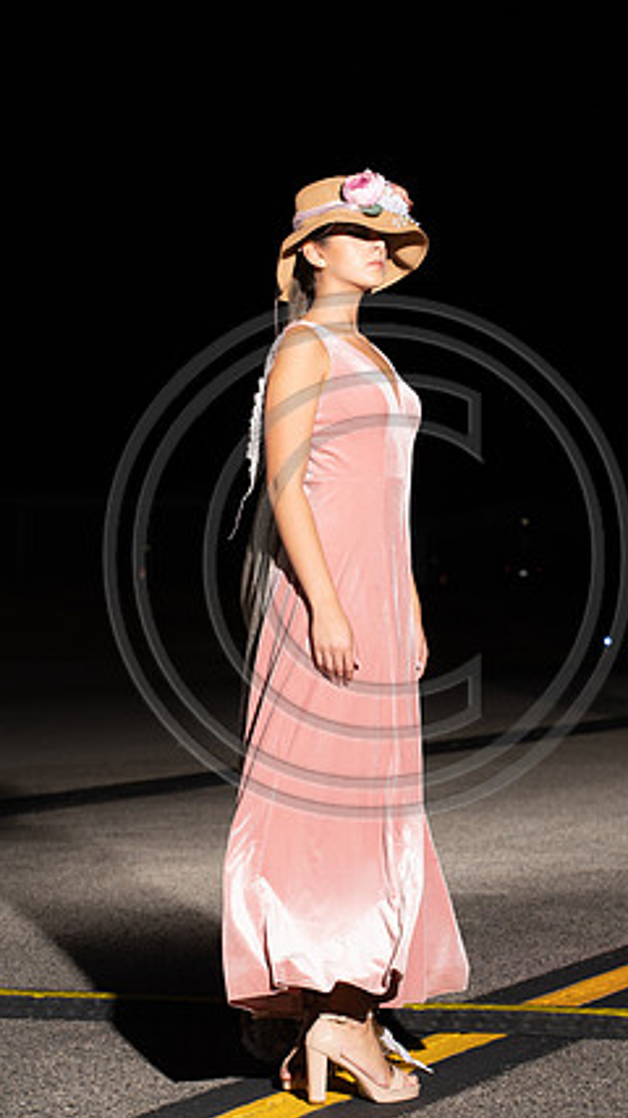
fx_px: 3199
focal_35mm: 108
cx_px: 370
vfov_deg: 19.8
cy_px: 555
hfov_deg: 11.2
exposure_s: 1/200
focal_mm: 98
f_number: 6.3
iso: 1000
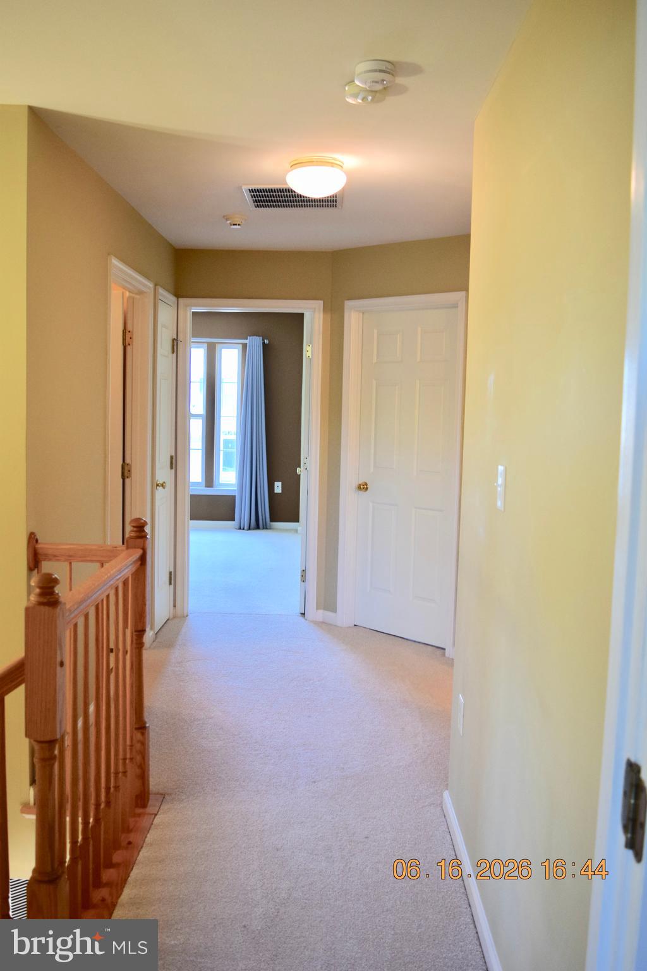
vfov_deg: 57.2
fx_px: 890
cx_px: 324
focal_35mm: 33
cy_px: 486
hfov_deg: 40.0
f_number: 4
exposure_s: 1/60
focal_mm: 22
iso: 450
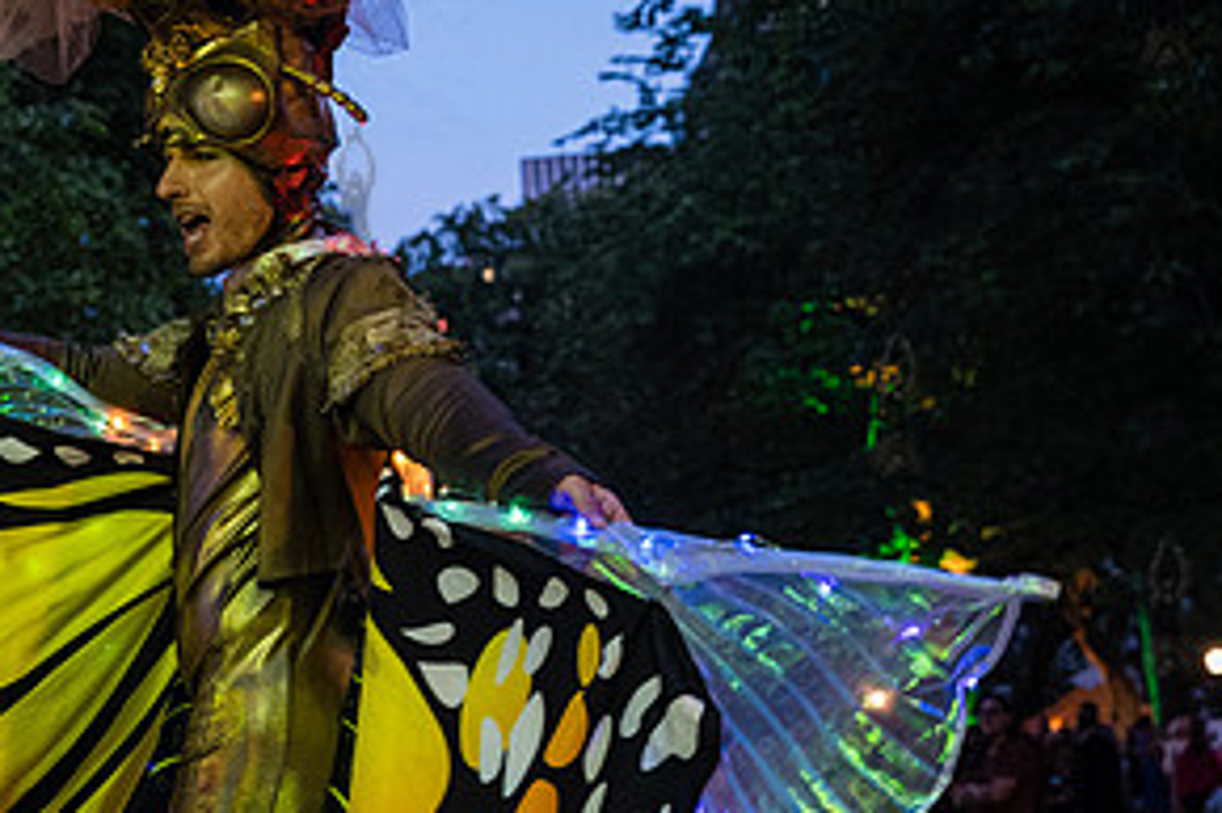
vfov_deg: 19.3
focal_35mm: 70
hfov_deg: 28.5
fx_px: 2375
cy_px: 602
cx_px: 350
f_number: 3.5
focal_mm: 35
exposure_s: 1/160
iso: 6400
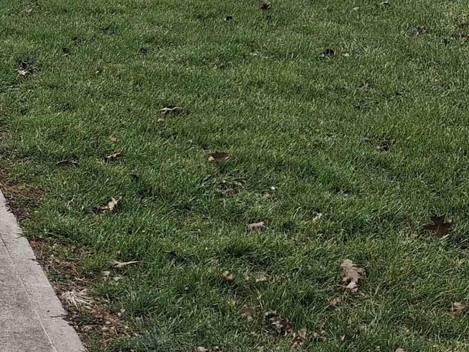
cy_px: 149
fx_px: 1165
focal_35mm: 86
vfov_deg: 17.2
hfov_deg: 20.4
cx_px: -176
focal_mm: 4.69
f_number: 1.8
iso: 32
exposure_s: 1/1145
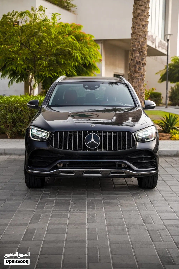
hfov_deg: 20.3
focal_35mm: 67
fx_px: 500
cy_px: 134
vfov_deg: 30.0
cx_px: 90
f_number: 4.5
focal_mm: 67.1
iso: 250
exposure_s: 1/100
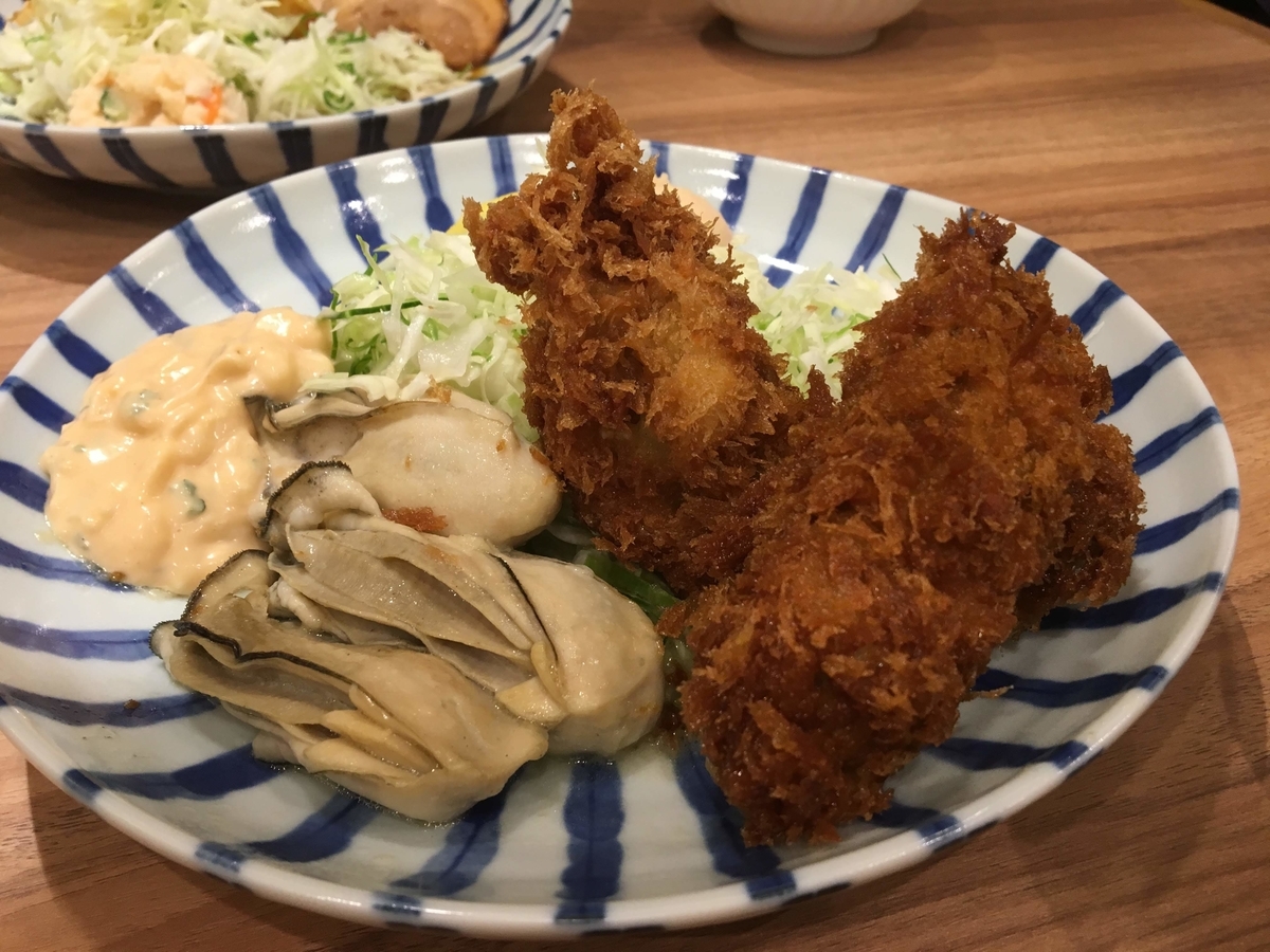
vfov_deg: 48.2
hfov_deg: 61.7
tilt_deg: -37.6
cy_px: 476
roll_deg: -0.2
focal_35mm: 29
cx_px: 635
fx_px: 1064
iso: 80
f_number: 2.2
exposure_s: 1/30
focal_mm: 4.15
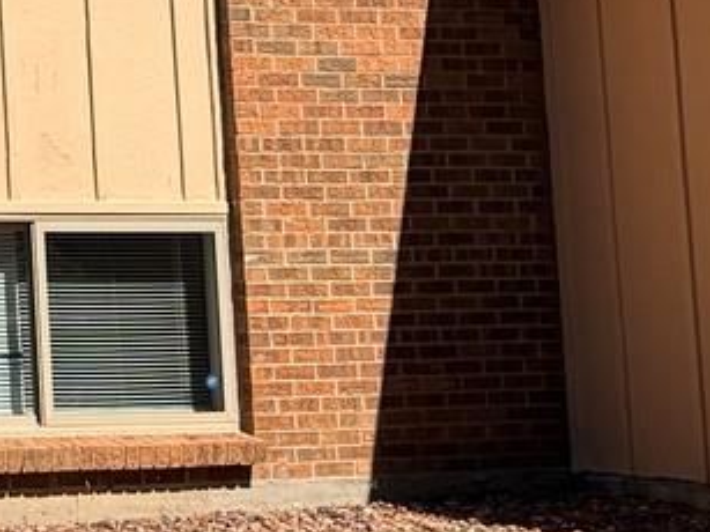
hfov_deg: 13.7
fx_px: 2563
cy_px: -109
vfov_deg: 11.6
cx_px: -643
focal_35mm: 125
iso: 80
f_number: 1.78
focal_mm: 6.76
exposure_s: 1/7353
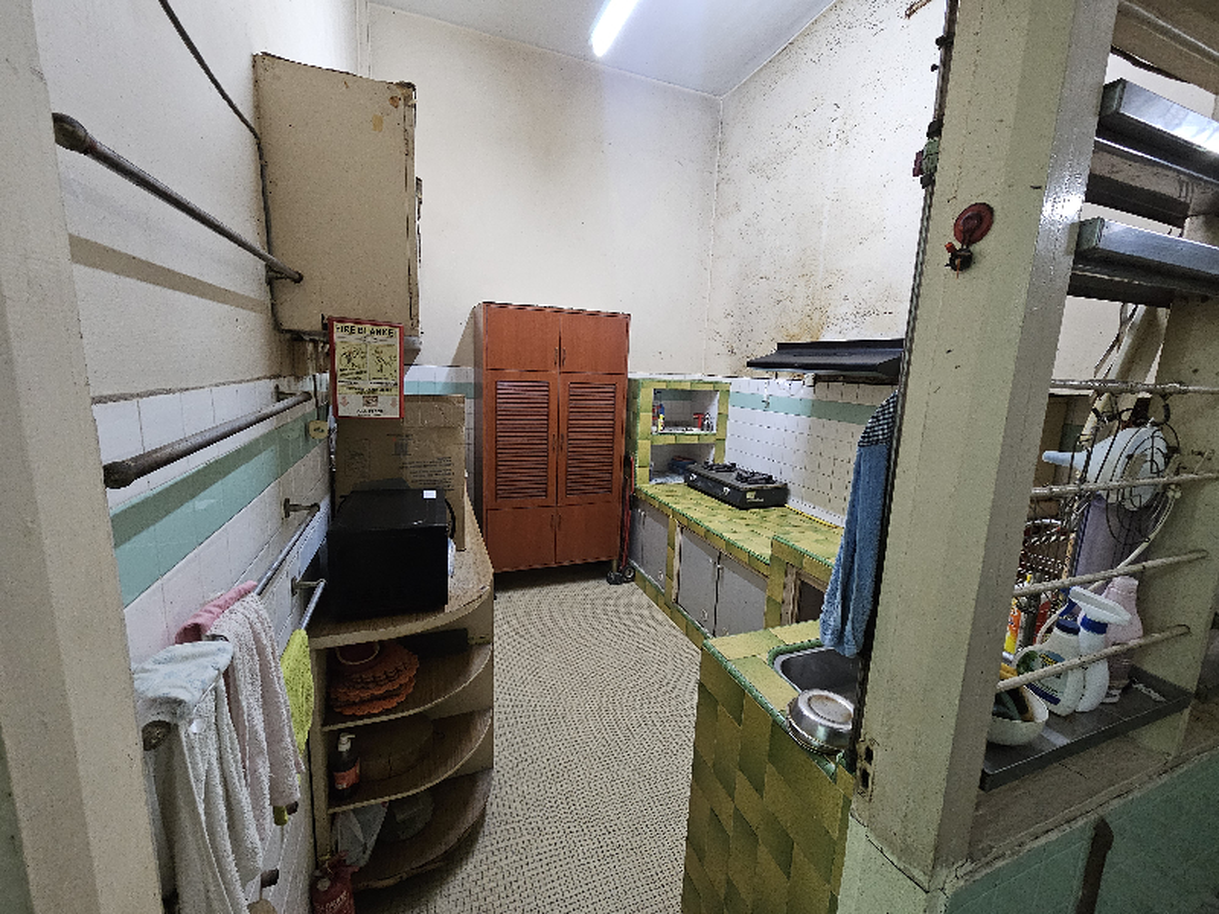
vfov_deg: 89.9
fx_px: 458
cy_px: 457
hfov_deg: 106.2
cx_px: 610
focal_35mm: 13
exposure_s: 1/33.3
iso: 800
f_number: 2.2
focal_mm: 2.2
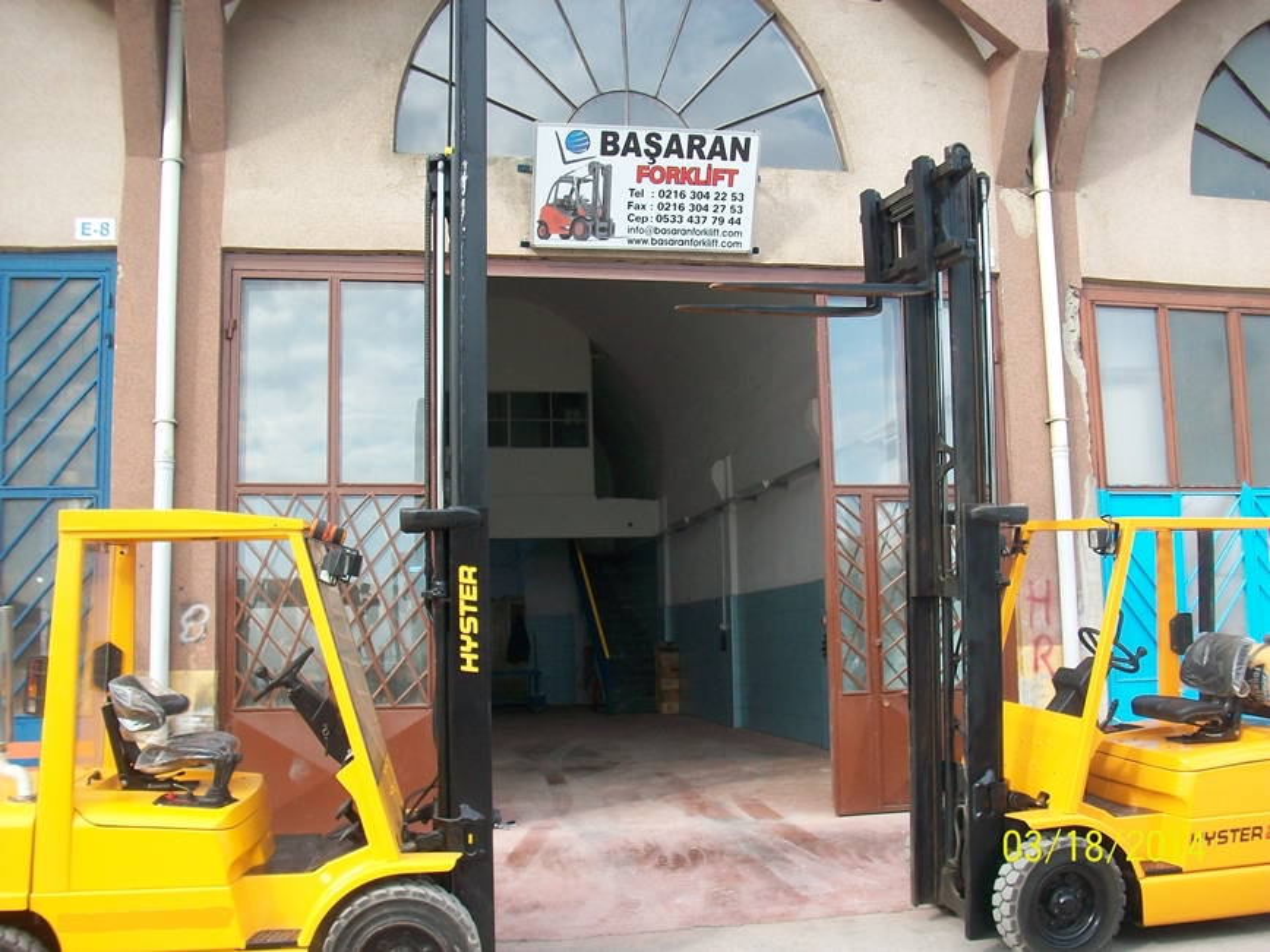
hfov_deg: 54.0
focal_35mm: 34
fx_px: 1247
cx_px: 635
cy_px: 476
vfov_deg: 41.8
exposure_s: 1/250
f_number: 2.8
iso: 80
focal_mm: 5.7
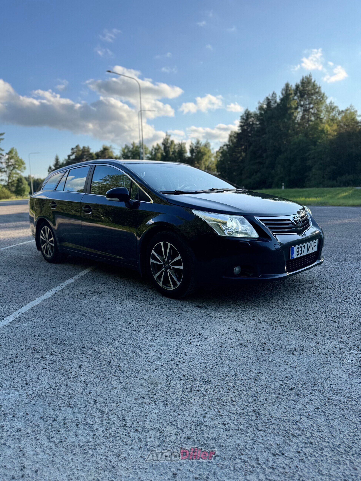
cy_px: 240
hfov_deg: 56.8
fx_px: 334
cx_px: 180
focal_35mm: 24
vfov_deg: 71.6
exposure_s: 1/2174
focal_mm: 6.76
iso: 80
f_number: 1.78
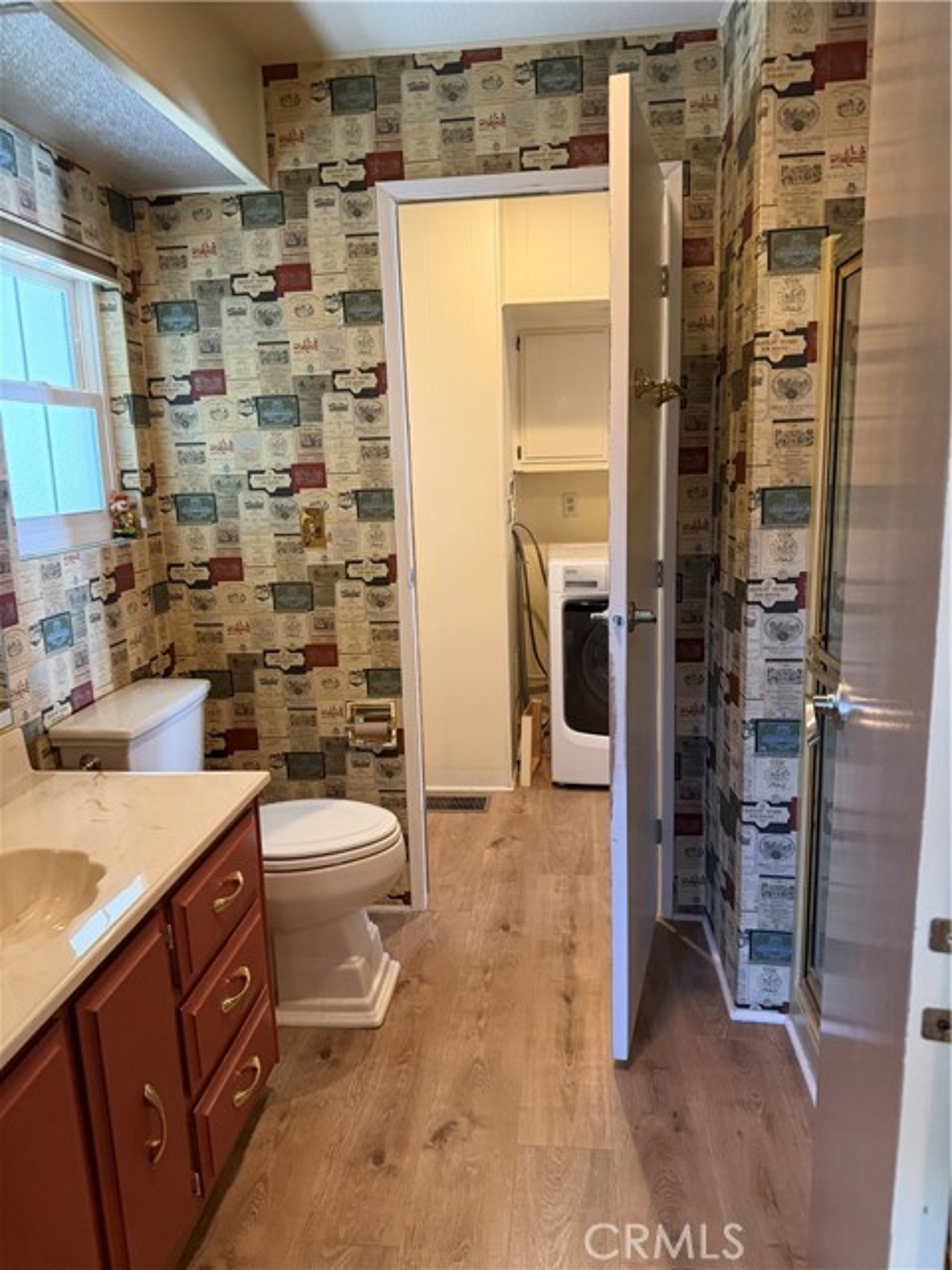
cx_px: 476
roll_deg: +1.1
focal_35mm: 24
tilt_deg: -12.6
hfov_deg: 56.8
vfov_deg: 71.6
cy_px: 635
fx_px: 880
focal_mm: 6.76
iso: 500
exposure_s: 1/60
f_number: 1.78
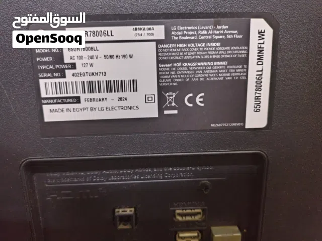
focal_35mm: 25
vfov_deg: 54.9
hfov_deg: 69.4
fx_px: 233
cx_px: 161
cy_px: 120
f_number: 1.7
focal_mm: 4.71
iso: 5630
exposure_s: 1/33.3
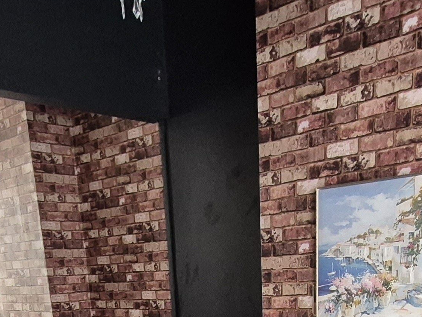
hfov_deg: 40.3
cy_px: 458
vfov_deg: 24.8
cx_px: 241
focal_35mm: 47
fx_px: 573
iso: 400
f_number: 2.2
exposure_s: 1/50
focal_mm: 1.74
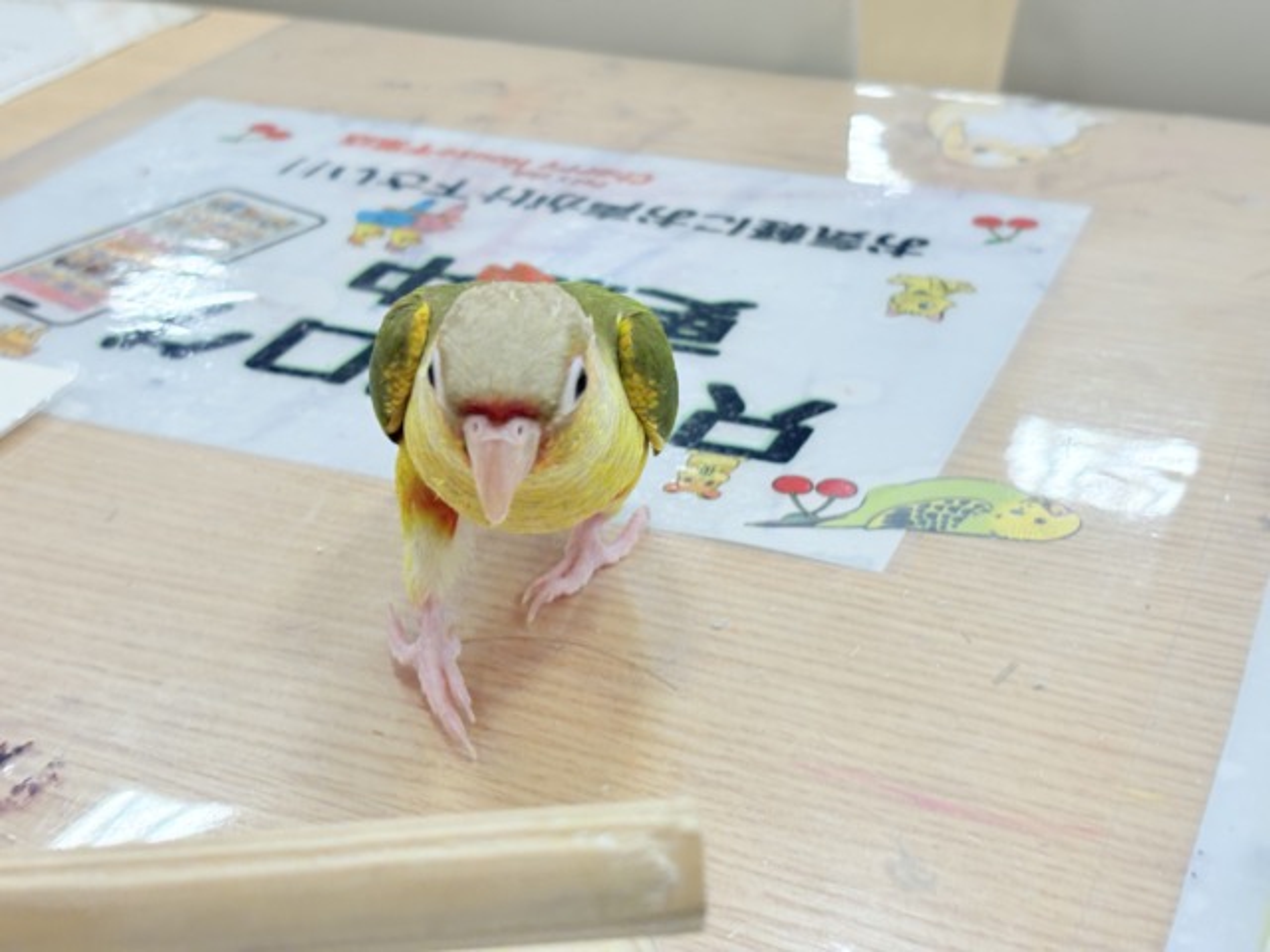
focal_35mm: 52
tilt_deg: -28.8
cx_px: 635
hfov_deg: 36.8
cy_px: 476
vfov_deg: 28.0
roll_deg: +3.0
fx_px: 1908
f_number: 1.6
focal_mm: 5.96
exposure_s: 1/100
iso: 64
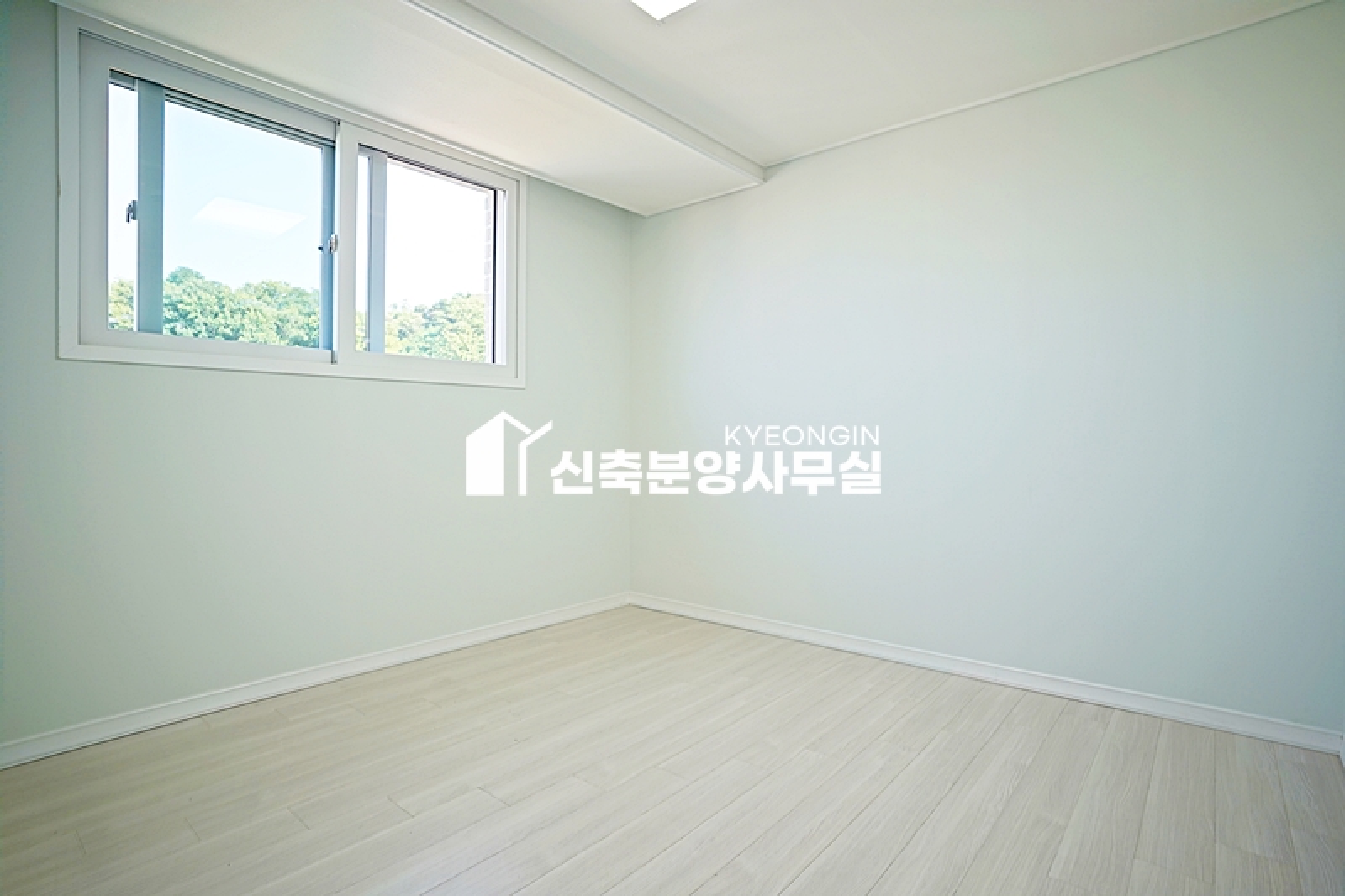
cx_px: 672
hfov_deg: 93.3
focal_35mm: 17
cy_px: 448
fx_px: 635
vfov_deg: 70.4
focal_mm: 17
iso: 250
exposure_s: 1/125
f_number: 5.6
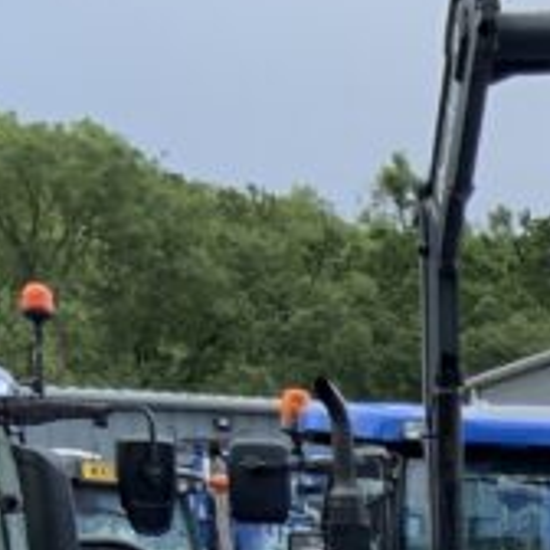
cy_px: 1107
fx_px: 2804
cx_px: 1234
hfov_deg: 10.0
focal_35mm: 156
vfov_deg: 10.3
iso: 16
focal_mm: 3
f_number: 1.8
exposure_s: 1/514
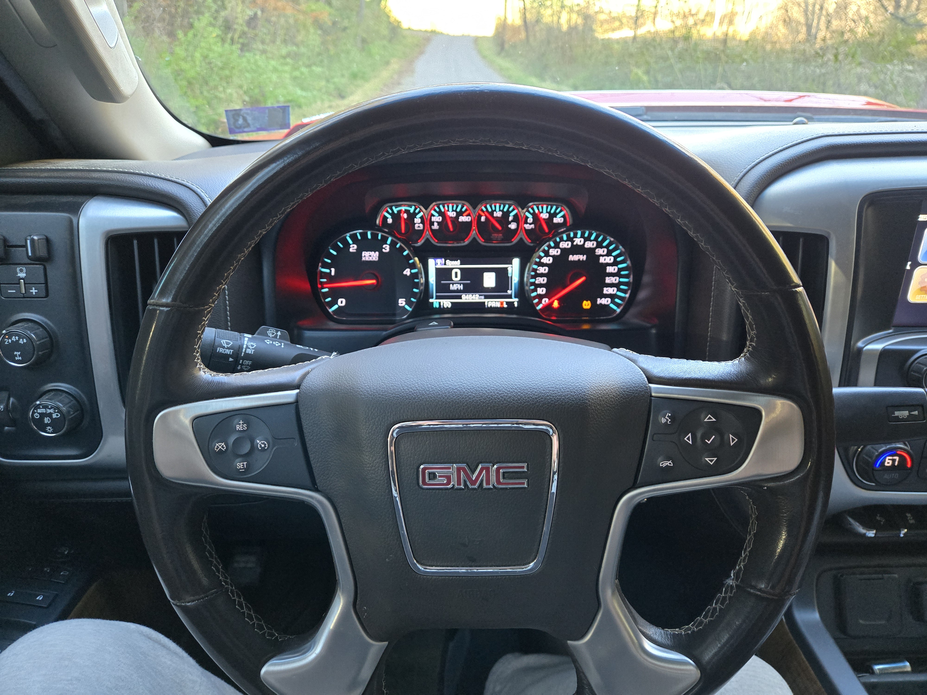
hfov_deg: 73.9
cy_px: 348
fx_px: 616
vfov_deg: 58.9
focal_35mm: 23
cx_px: 464
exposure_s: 1/120
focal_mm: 5.4
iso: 640
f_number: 1.8
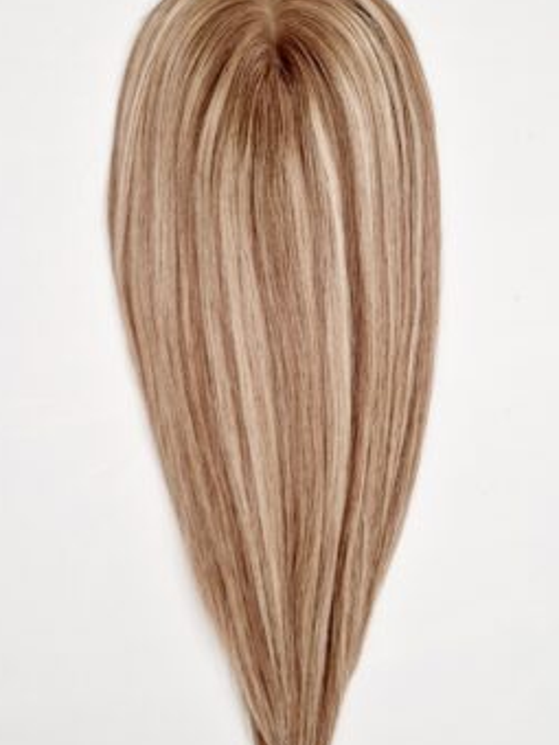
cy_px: 391
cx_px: 284
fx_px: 840
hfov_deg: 36.8
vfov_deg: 47.8
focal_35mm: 39
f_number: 1.8
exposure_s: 1/100
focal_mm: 5.4
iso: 50
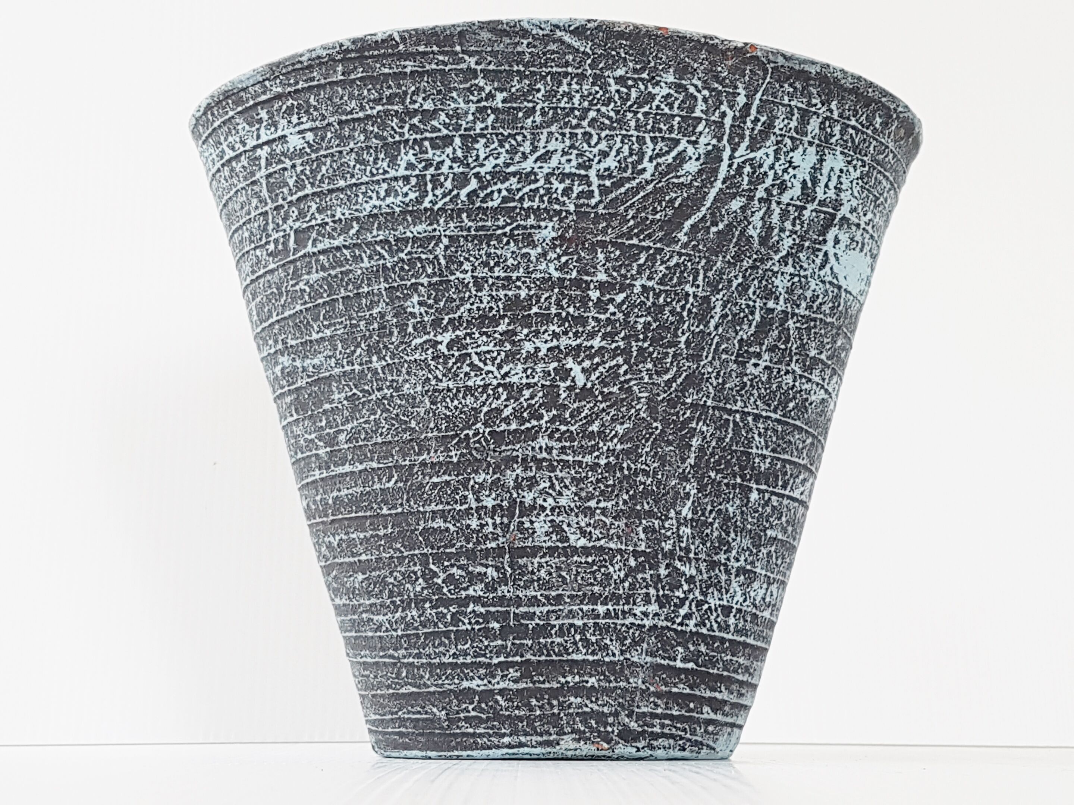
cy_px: 402
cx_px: 537
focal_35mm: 26
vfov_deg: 53.1
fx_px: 807
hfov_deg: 67.3
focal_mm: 4.2
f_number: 1.7
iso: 80
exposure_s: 1/50
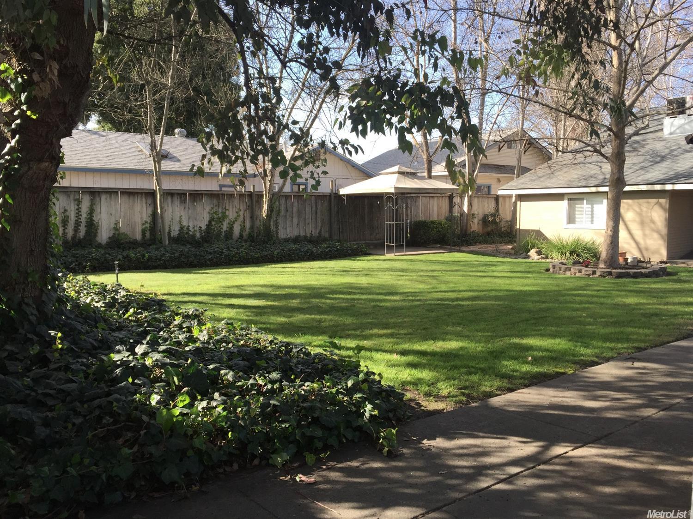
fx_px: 580
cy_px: 260
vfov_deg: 48.2
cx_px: 346
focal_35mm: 29
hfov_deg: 61.7
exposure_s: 1/534
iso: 32
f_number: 2.2
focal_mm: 4.15
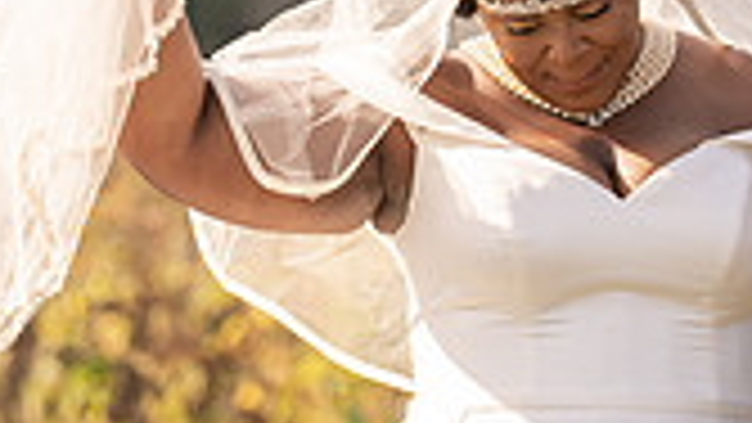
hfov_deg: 3.8
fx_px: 11447
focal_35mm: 574
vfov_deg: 2.1
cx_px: 686
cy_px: 124
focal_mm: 154
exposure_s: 1/500
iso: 100
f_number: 4
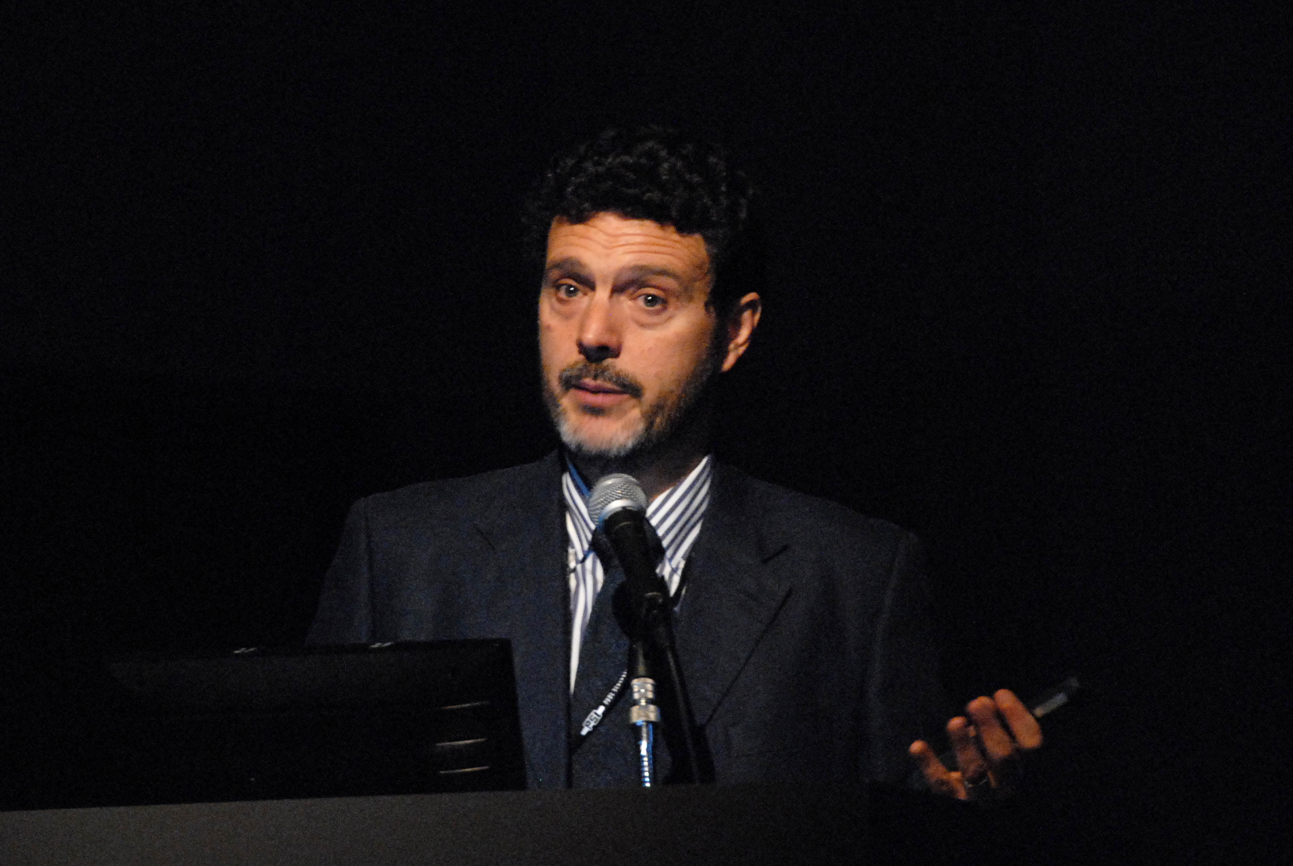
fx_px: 10789
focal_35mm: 300
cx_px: 646
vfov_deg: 4.6
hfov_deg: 6.9
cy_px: 433
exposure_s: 1/40
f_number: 7.1
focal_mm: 200
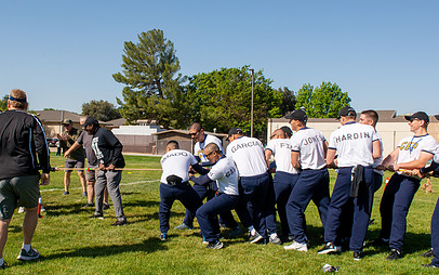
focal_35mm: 36
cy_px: 152
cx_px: 185
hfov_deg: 53.8
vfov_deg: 35.3
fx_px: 431
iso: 100
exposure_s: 1/160
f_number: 11
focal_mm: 24
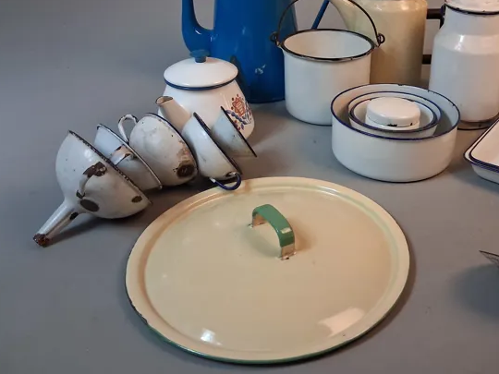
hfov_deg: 45.6
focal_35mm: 40
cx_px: 356
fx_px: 577
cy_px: 112
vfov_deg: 35.4
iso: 500
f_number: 1.8
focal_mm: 4
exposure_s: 1/100
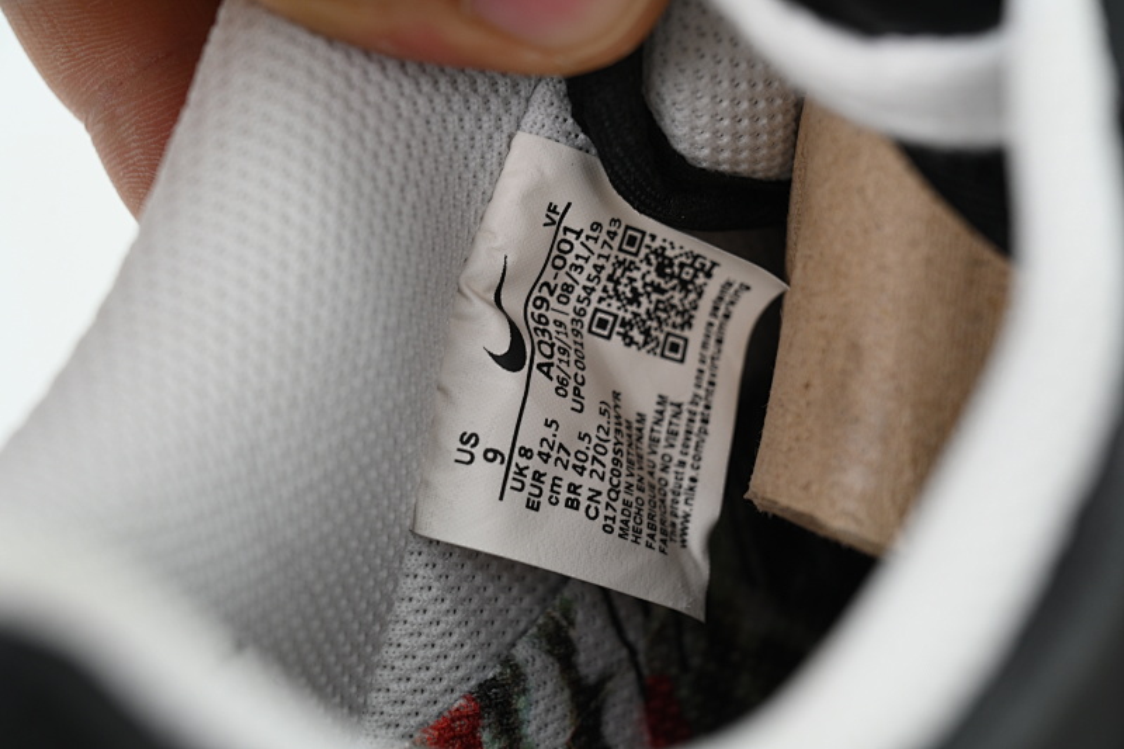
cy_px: 374
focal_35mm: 120
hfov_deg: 17.1
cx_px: 562
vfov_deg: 11.4
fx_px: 3746
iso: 400
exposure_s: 1/100
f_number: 9
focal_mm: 120
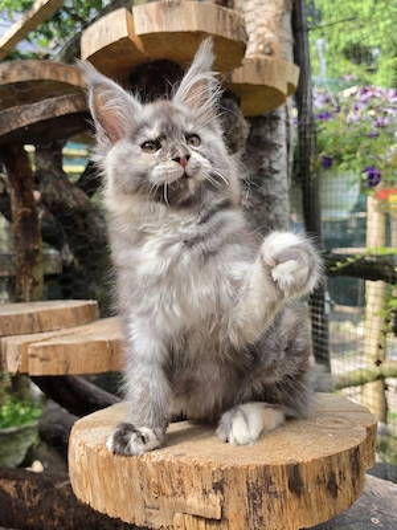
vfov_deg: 73.9
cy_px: 265
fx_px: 352
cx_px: 198
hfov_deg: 58.9
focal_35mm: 23
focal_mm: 6.5
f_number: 1.4
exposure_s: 1/370
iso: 32
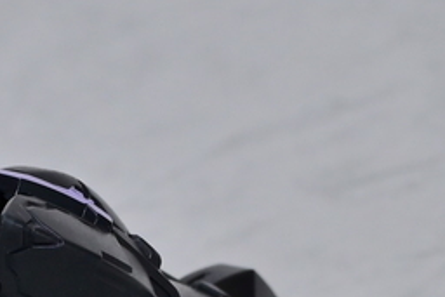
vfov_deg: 3.9
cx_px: -469
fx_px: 4341
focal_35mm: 351
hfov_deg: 5.7
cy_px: 156
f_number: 10
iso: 400
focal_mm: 50
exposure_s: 1/1.3
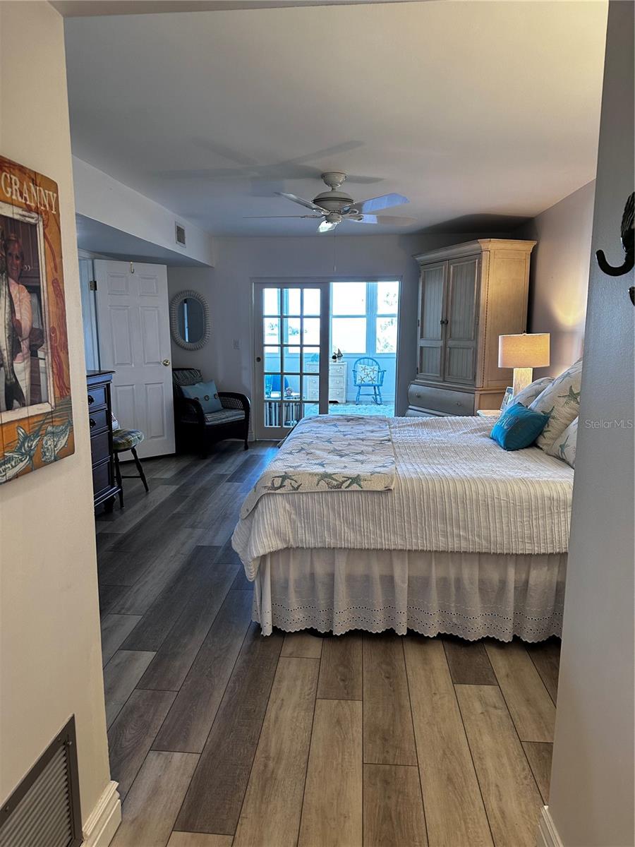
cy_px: 424
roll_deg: +0.5
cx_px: 318
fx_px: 587
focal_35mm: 24
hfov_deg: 56.8
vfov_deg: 71.6
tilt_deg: -9.2
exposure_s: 1/60
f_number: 1.78
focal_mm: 6.86
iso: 160
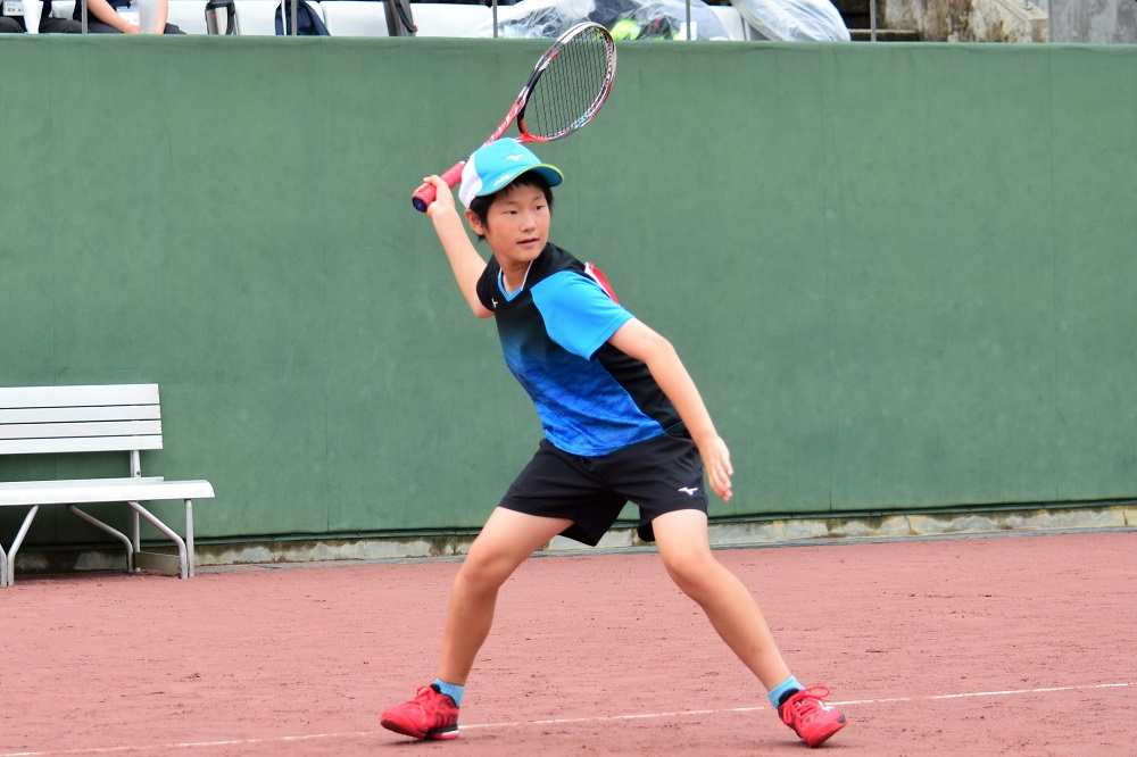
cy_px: 378
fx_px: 3315
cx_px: 568
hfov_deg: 19.5
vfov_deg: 13.0
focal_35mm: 105
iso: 500
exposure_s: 1/1250
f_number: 4.5
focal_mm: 70
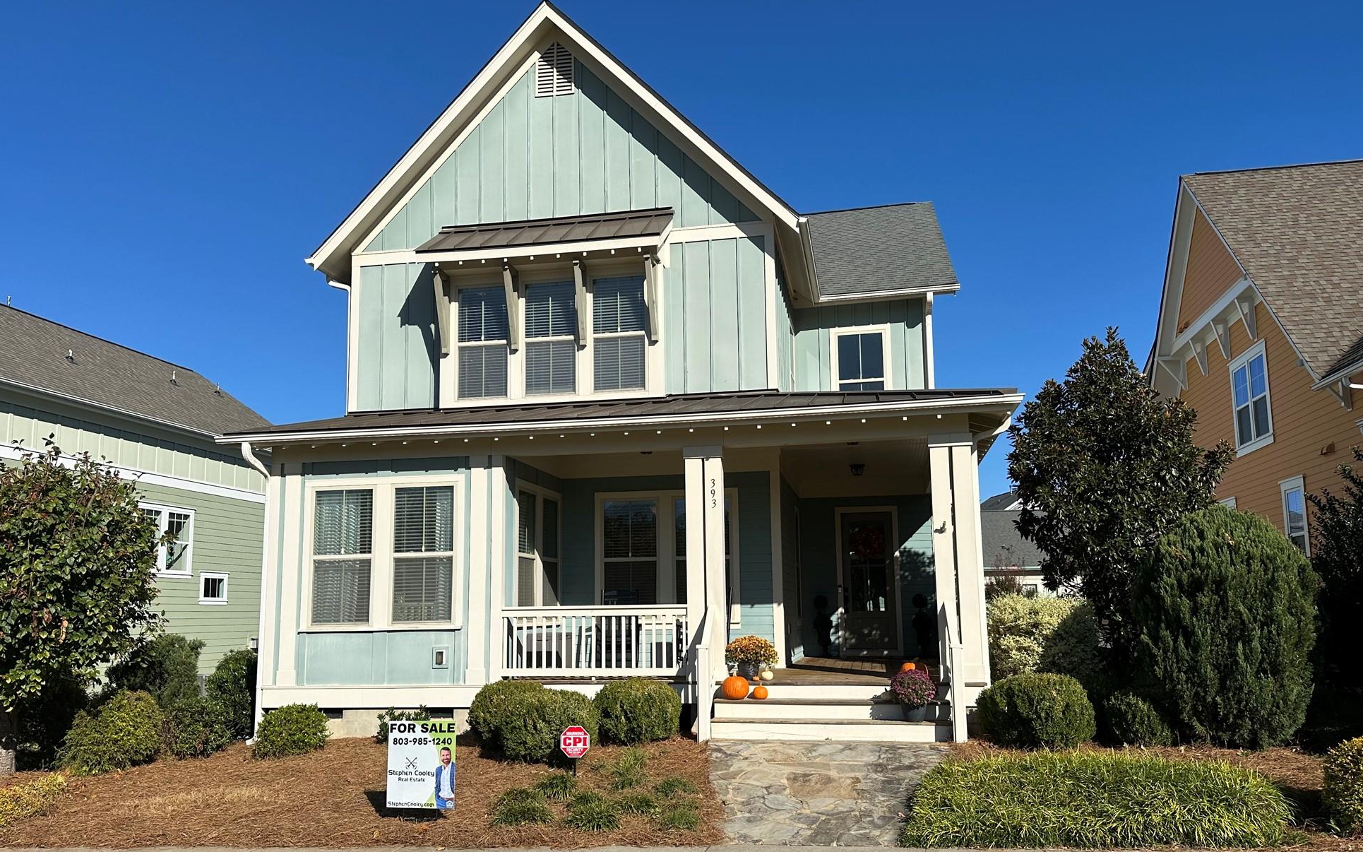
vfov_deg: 45.9
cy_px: 485
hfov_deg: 68.4
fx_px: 1003
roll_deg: +0.7
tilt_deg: +5.7
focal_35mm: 27
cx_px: 691
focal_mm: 6.86
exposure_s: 1/7042
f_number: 1.78
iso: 80
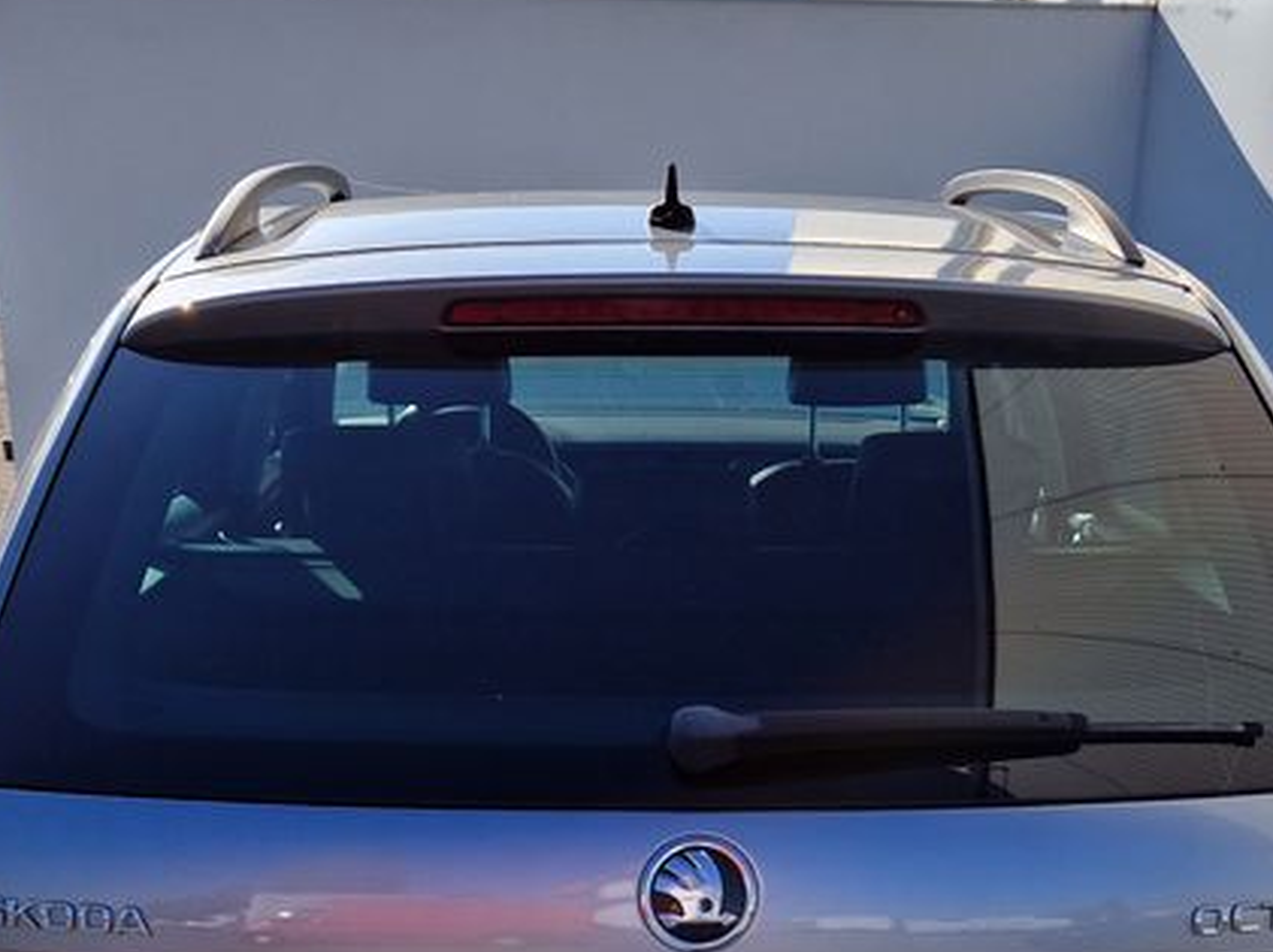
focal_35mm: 56
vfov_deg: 24.2
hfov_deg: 34.4
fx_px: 2058
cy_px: 1064
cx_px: 695
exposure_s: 1/1232
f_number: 1.8
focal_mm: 5.4
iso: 50
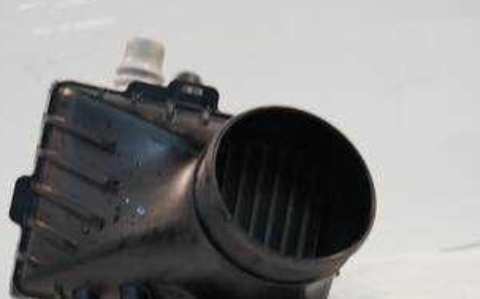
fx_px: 614
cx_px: 206
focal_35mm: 47
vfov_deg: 26.9
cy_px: 236
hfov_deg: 42.6
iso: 400
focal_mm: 14
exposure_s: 1/60
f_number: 3.5
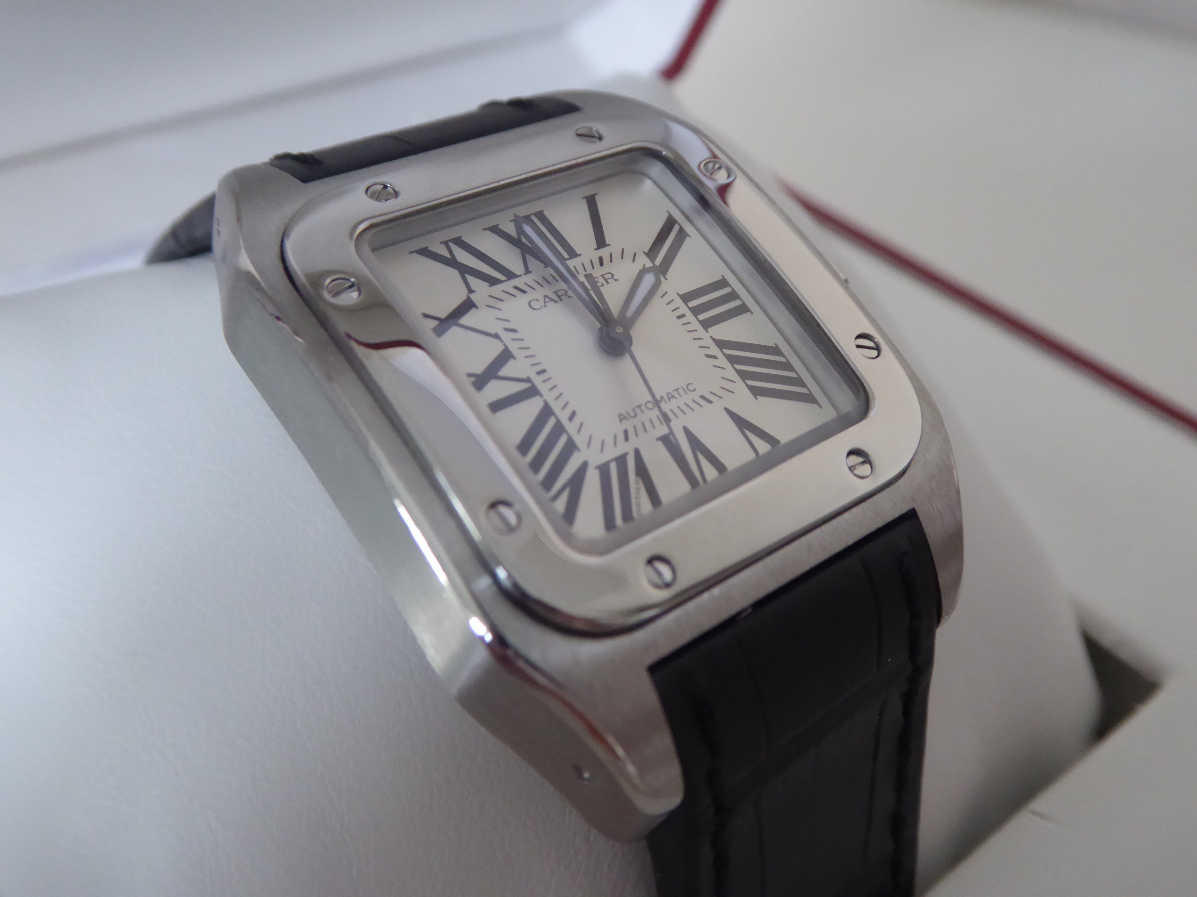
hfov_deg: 52.6
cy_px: 448
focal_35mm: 35
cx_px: 598
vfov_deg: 40.7
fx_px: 1210
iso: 400
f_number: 3.7
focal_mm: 6.3
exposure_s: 1/25
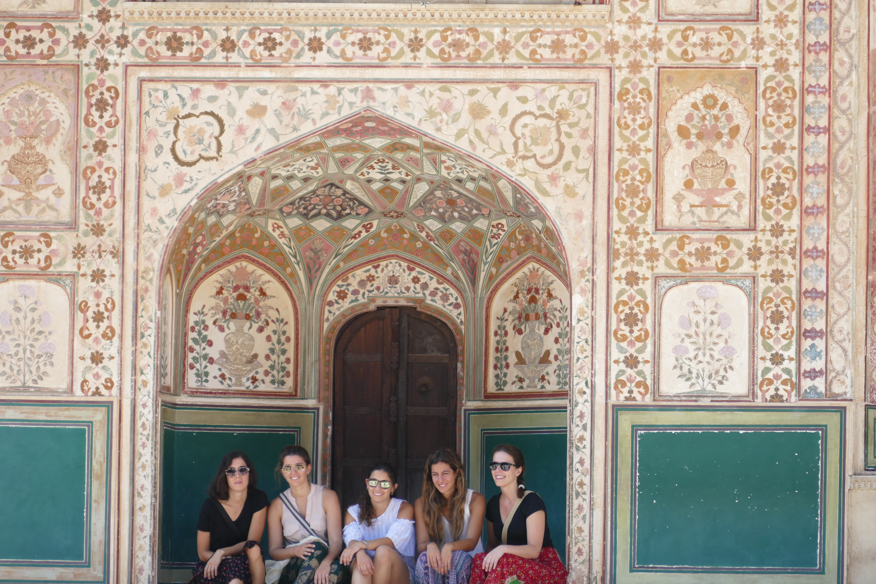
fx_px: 7908
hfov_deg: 6.3
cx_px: 438
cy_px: 292
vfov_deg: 4.2
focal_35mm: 325
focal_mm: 118.56
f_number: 4
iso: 125
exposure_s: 1/500
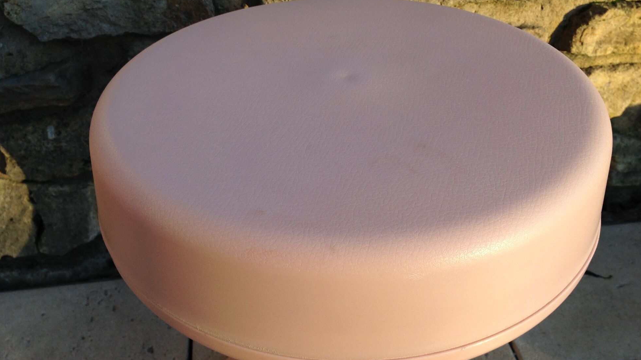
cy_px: 188
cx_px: 327
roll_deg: +0.8
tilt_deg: -38.9
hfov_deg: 51.6
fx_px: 663
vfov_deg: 30.4
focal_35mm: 39
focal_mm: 4.28
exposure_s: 1/270
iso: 50
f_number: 2.4
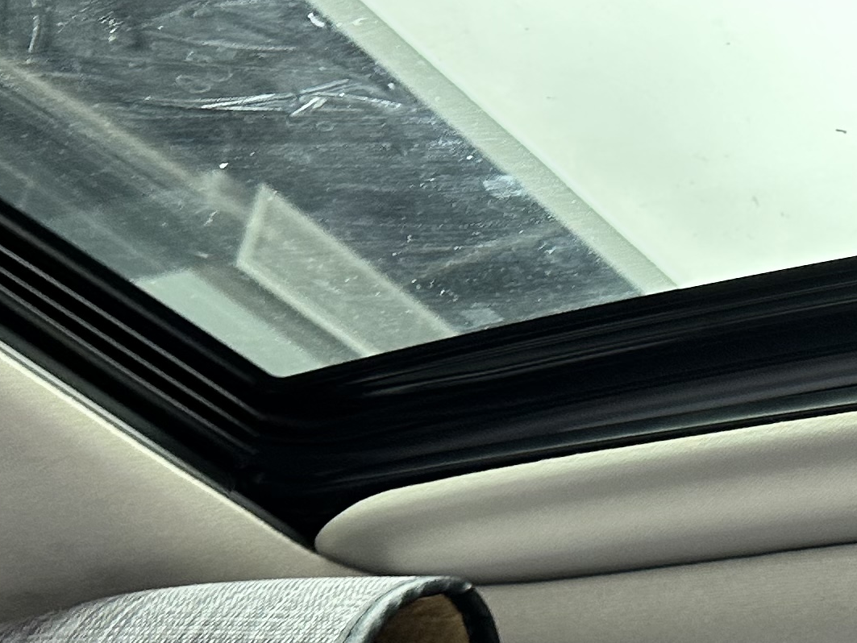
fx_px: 2254
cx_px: 1059
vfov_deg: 16.2
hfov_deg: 20.0
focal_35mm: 91
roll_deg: -7.4
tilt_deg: +27.2
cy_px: 453
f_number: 1.78
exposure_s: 1/50
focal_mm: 6.86
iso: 125
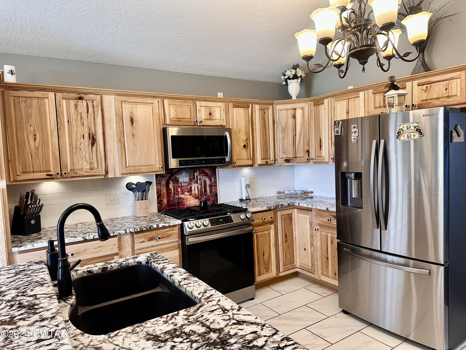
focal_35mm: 24
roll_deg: +2.2
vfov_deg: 56.8
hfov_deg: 71.6
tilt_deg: -3.8
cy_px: 175
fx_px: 323
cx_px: 233
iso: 200
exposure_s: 1/120
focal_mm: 6.86
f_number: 1.78
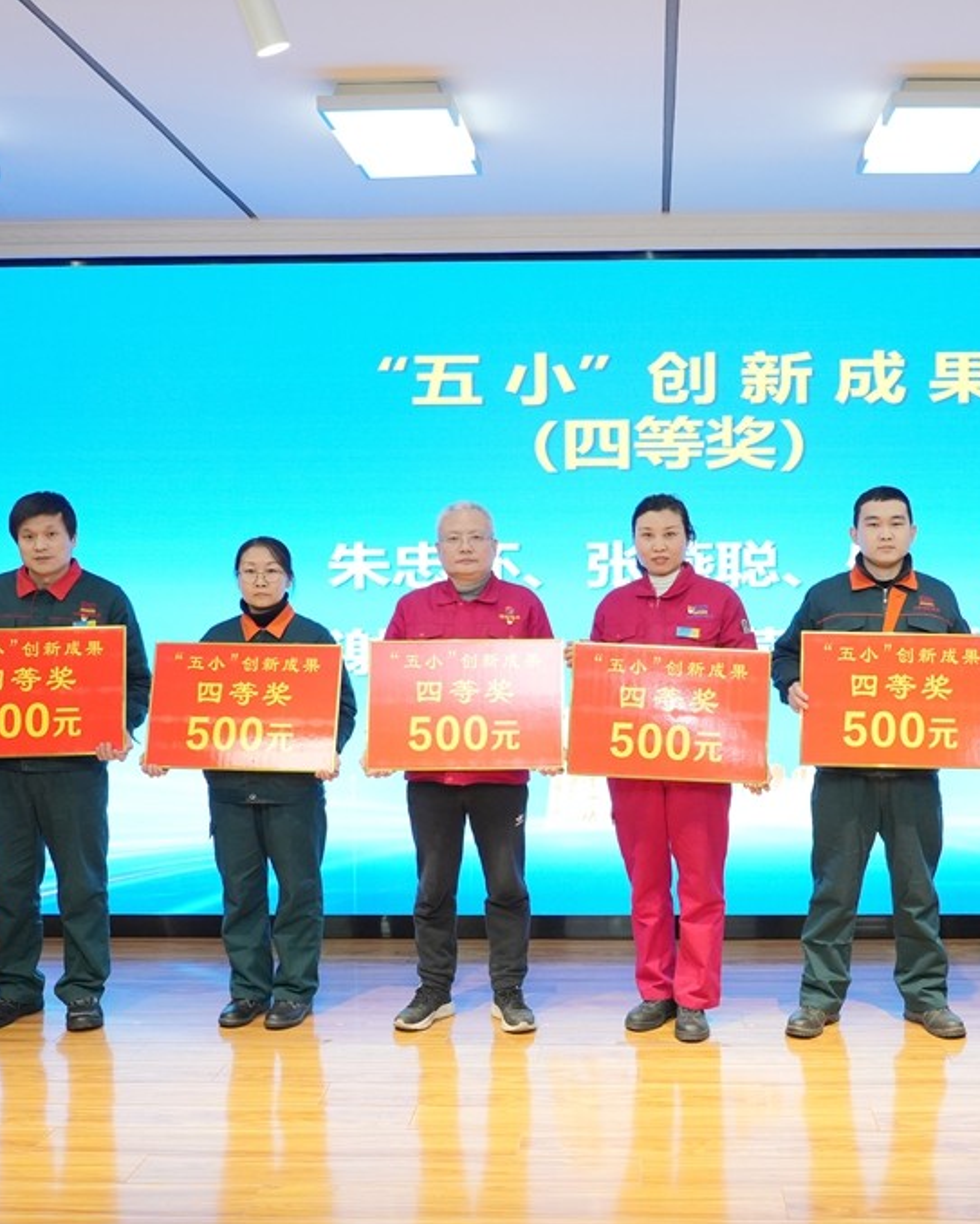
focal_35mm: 34
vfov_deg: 52.8
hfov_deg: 43.0
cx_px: 621
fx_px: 1232
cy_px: 615
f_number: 8
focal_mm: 24
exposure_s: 1/125
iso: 2500
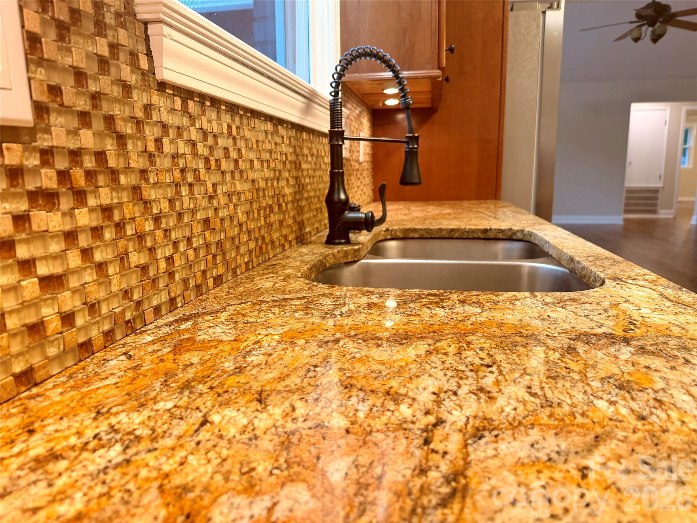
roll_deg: +1.1
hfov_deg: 71.6
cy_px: 262
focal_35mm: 24
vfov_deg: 56.8
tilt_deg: -10.1
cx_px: 348
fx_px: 483
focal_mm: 6.76
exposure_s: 1/60
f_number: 1.78
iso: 125
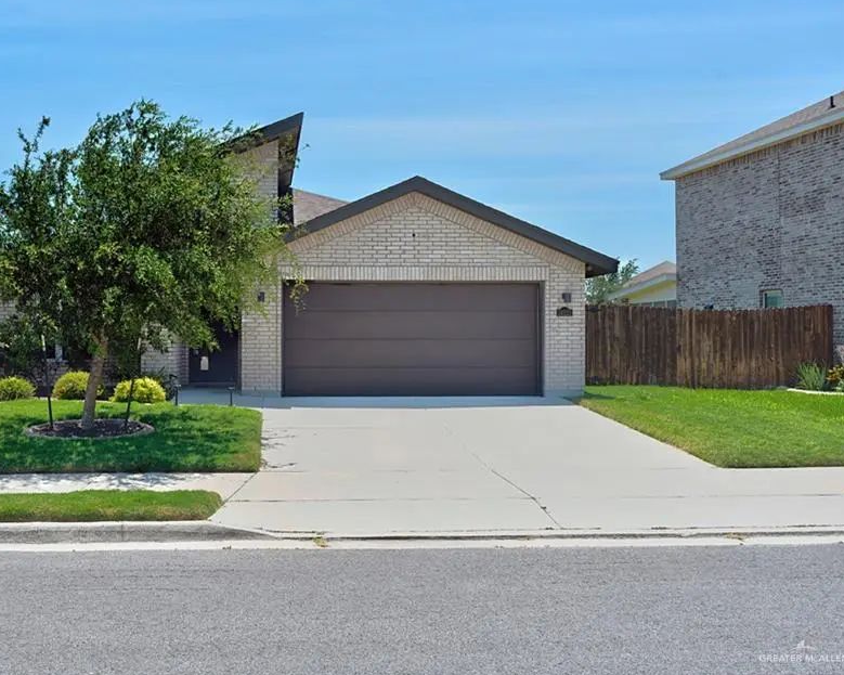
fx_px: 924
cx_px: 303
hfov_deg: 48.5
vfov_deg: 40.1
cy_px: 312
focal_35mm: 37
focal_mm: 30
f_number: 7.1
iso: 100
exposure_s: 1/640
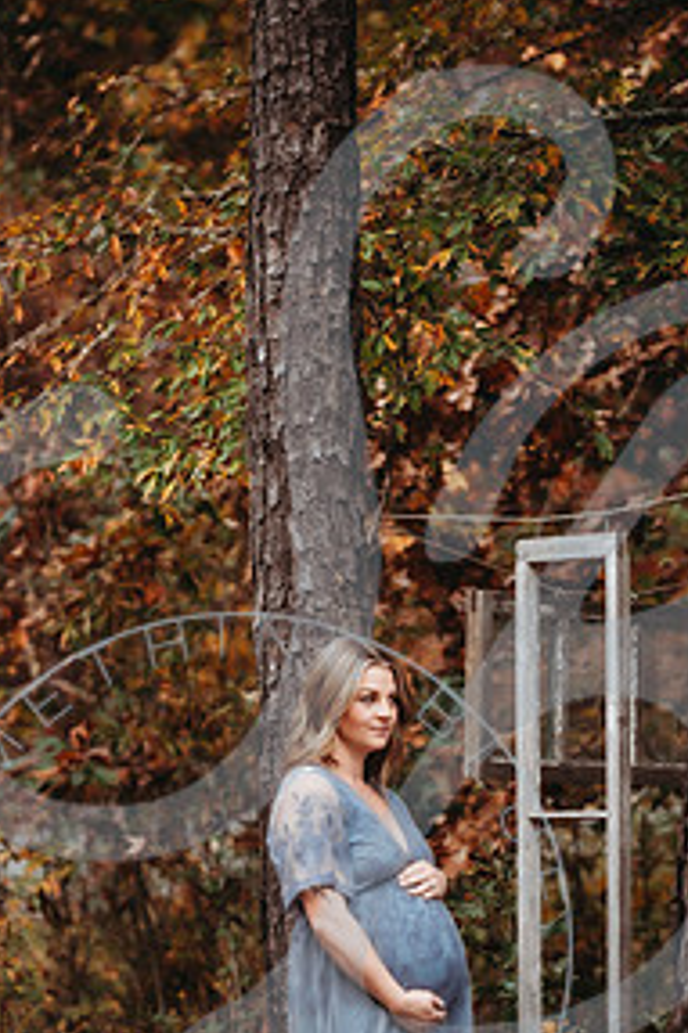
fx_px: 6744
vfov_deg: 8.8
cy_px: 673
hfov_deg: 5.8
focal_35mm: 235
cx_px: 400
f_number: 2.8
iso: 100
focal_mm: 150
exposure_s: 1/160
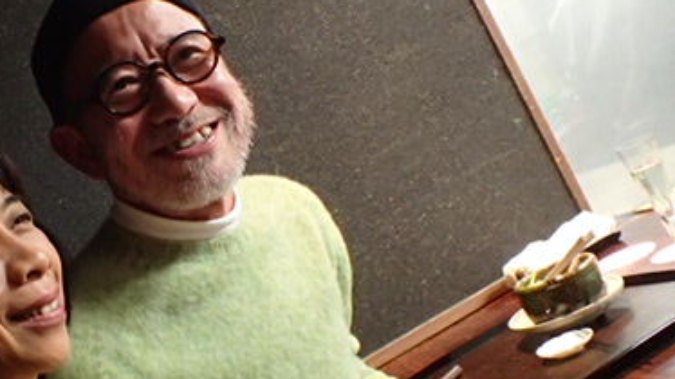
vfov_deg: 21.4
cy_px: 224
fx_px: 1002
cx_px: 161
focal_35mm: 56
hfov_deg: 36.3
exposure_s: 1/30
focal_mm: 5.5
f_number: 2.3
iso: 1000
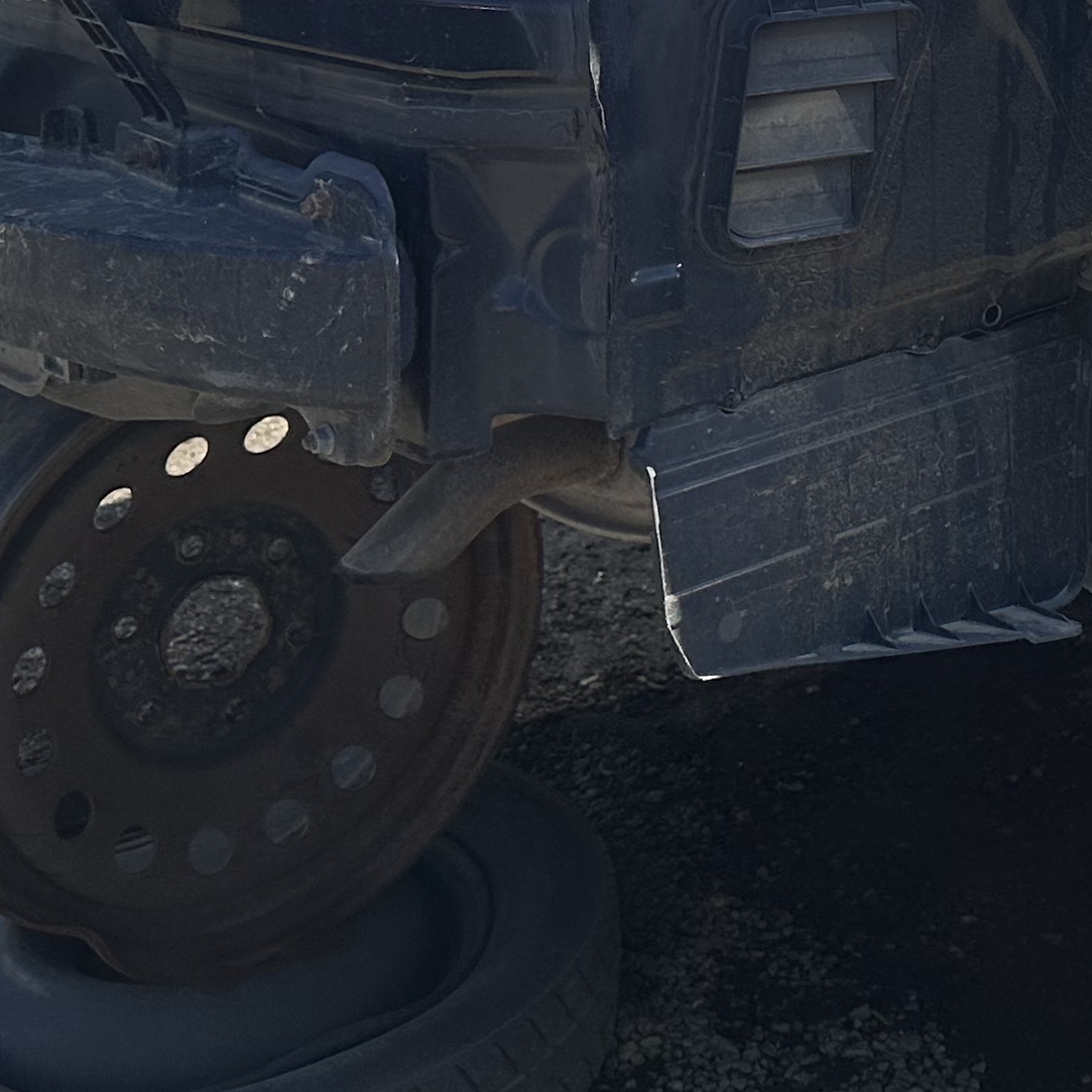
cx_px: 1215
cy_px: -151
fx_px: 2820
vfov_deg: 20.7
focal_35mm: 79
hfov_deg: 20.8
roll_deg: -0.2
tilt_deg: -10.4
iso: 80
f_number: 1.78
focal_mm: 6.86
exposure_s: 1/1779
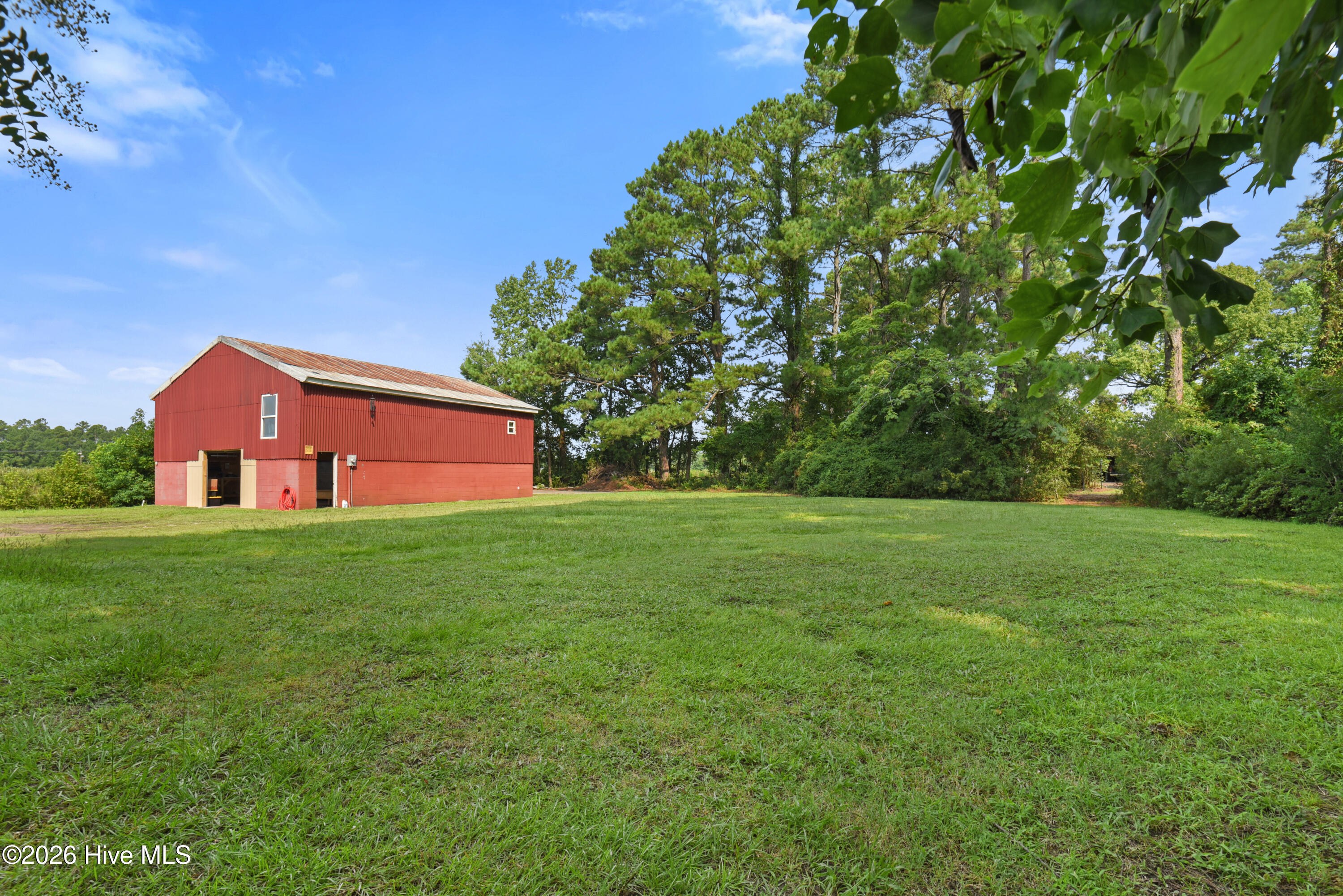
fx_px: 597
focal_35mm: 16
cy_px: 448
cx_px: 672
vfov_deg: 73.8
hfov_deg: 96.7
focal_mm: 16
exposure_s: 1/40
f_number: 9
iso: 100
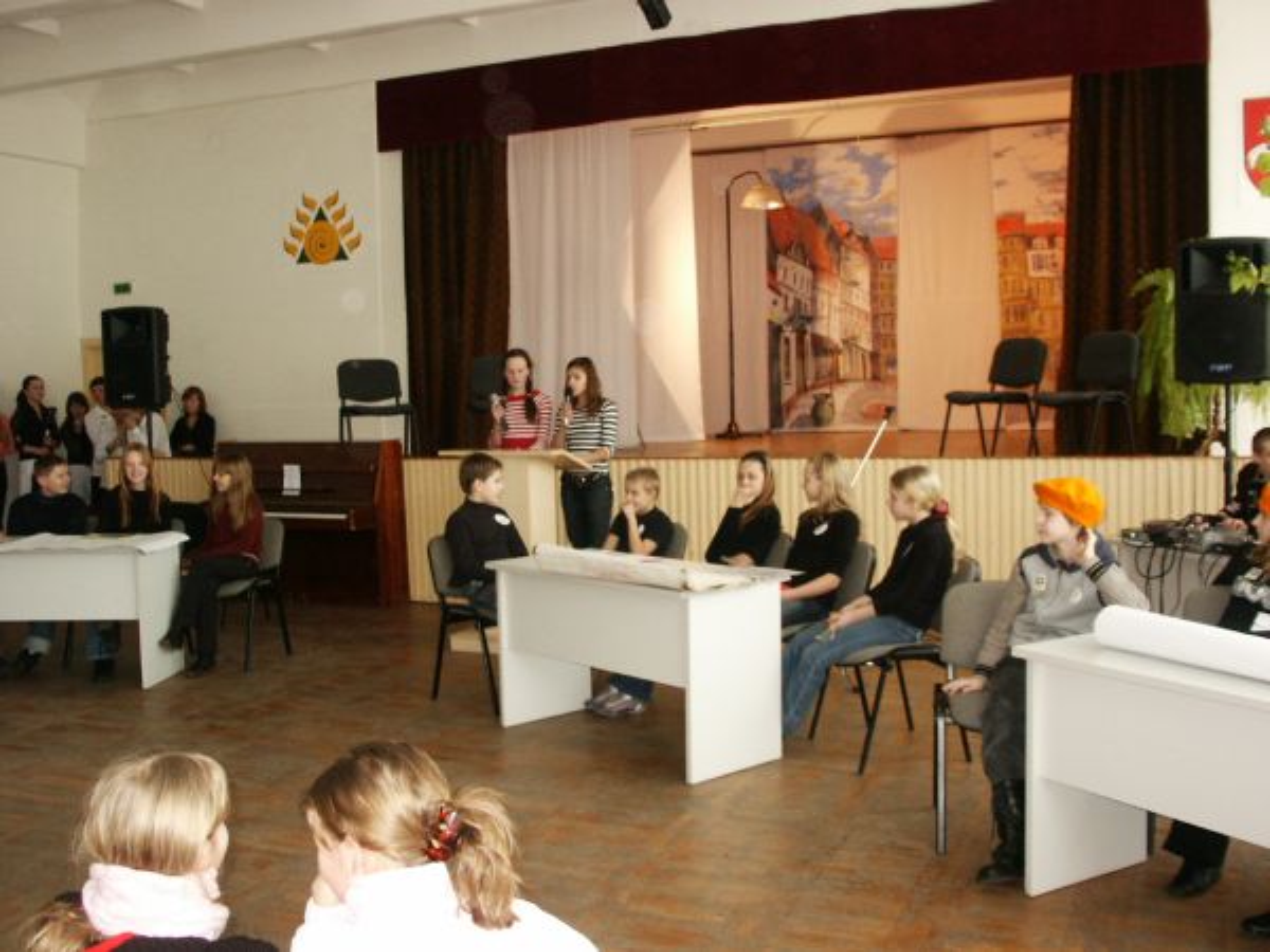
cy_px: 476
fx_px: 1284
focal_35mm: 35
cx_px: 635
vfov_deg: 40.7
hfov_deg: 52.6
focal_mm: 7.18
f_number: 3
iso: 200
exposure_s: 1/90
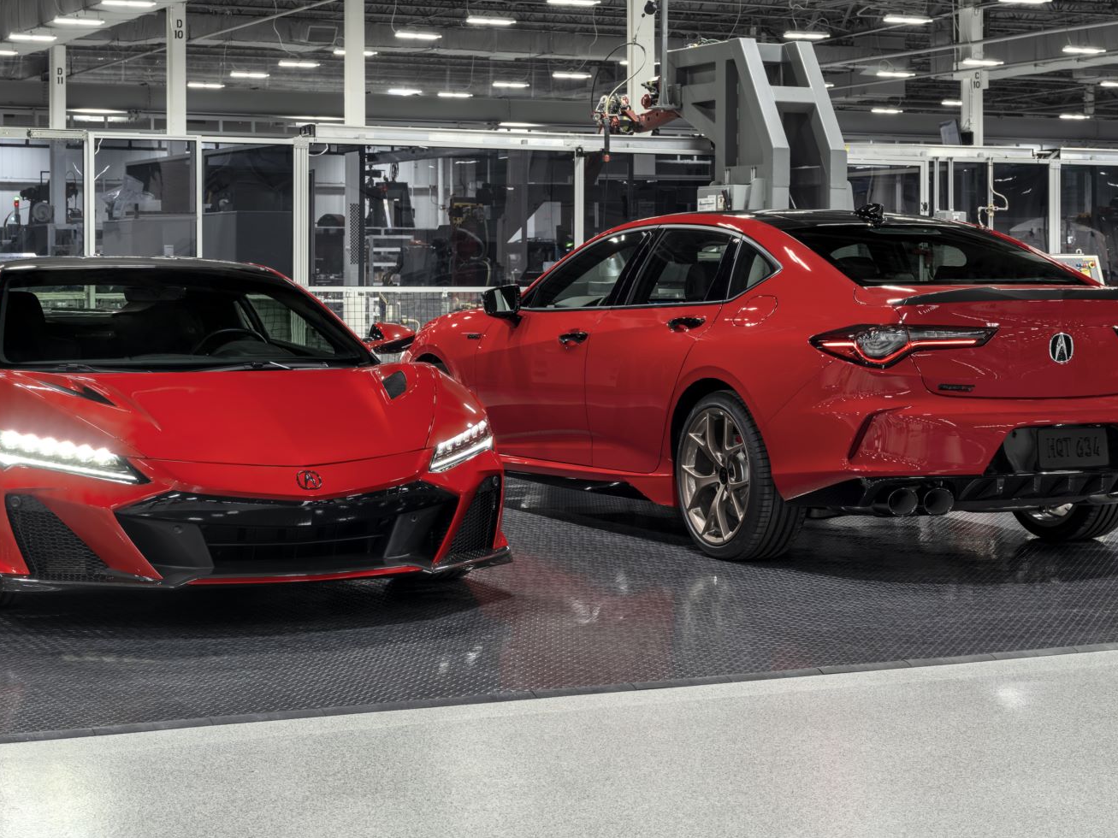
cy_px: 272
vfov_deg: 20.4
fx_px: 2325
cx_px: 497
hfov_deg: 27.0
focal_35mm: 72
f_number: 11
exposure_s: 1.3
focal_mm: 61.8
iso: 125
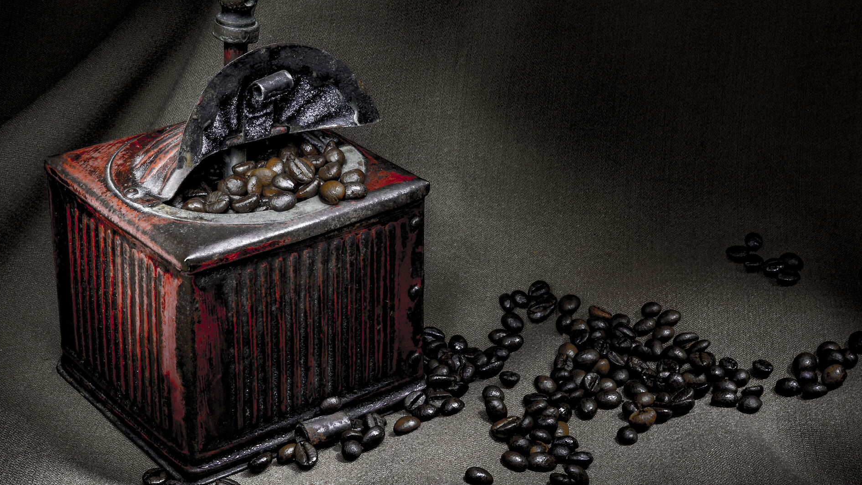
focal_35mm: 74
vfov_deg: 16.4
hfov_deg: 28.7
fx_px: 1684
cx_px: 474
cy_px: 193
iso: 100
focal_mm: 37
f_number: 20
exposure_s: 20
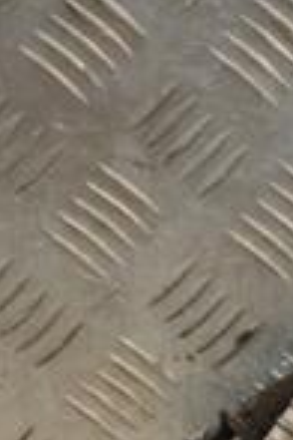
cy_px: 542
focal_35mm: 257
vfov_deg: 7.9
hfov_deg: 5.3
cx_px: 553
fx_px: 3137
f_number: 4.8
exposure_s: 1/200
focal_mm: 42
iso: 800
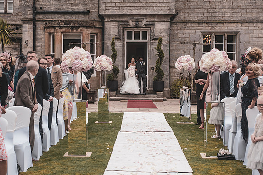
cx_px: 117
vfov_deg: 17.1
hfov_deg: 25.3
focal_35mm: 80
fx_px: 584
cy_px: 78
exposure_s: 1/1250
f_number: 5.6
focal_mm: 70
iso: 500
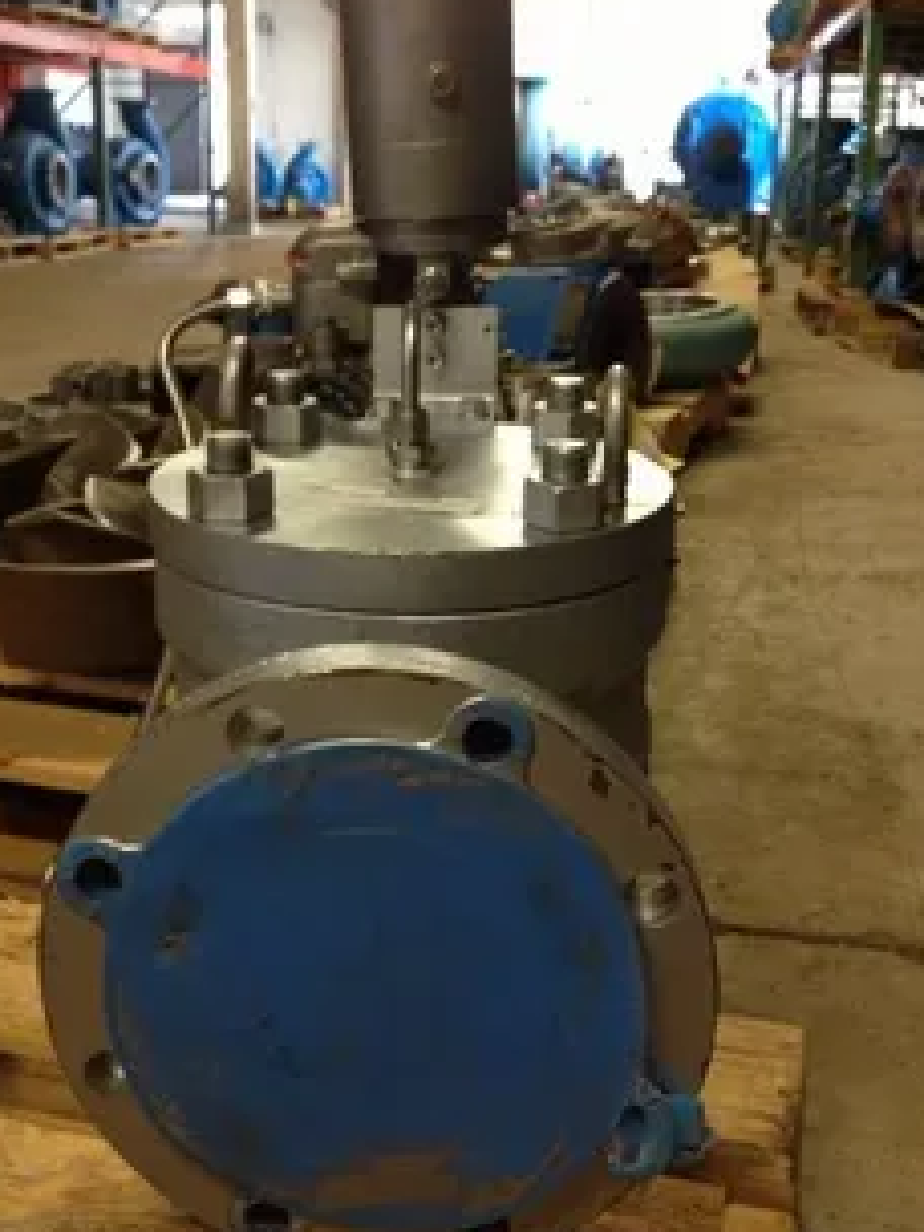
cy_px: 511
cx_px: 405
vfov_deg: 41.1
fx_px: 1637
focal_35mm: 46
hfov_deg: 31.5
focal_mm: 4.28
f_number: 2.4
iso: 200
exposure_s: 1/20
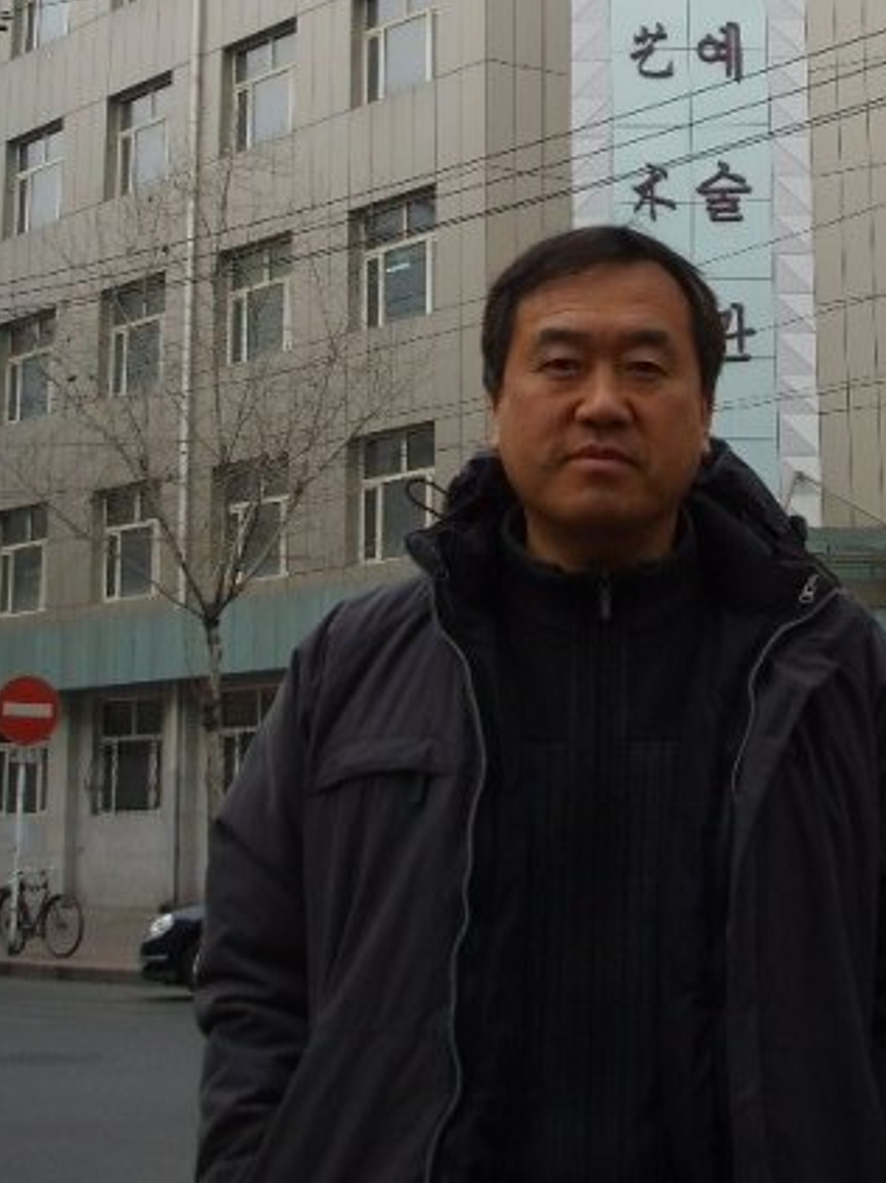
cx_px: 648
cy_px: 151
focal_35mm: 74
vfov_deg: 25.6
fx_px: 2528
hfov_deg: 19.8
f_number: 3.5
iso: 50
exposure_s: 1/250
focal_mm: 6.6
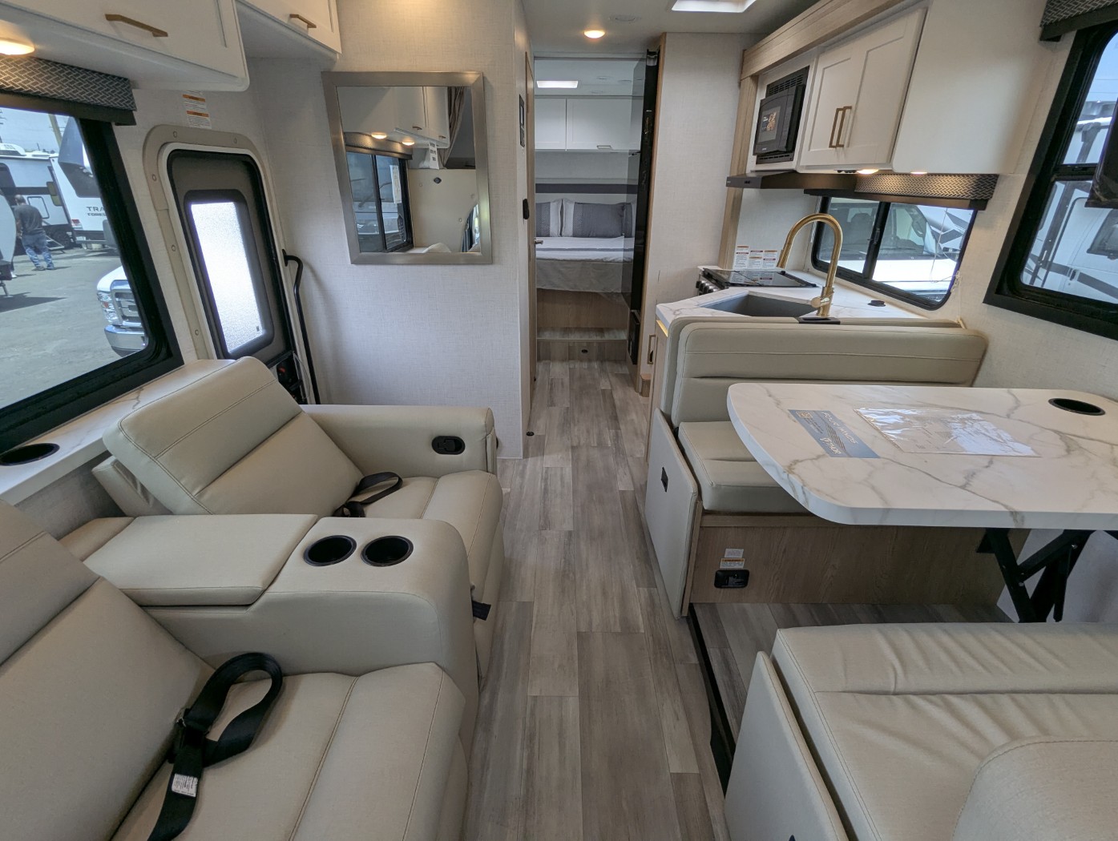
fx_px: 517
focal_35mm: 16
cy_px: 420
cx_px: 559
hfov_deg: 94.4
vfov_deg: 78.2
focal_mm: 2.35
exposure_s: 1/158
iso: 46
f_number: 2.2
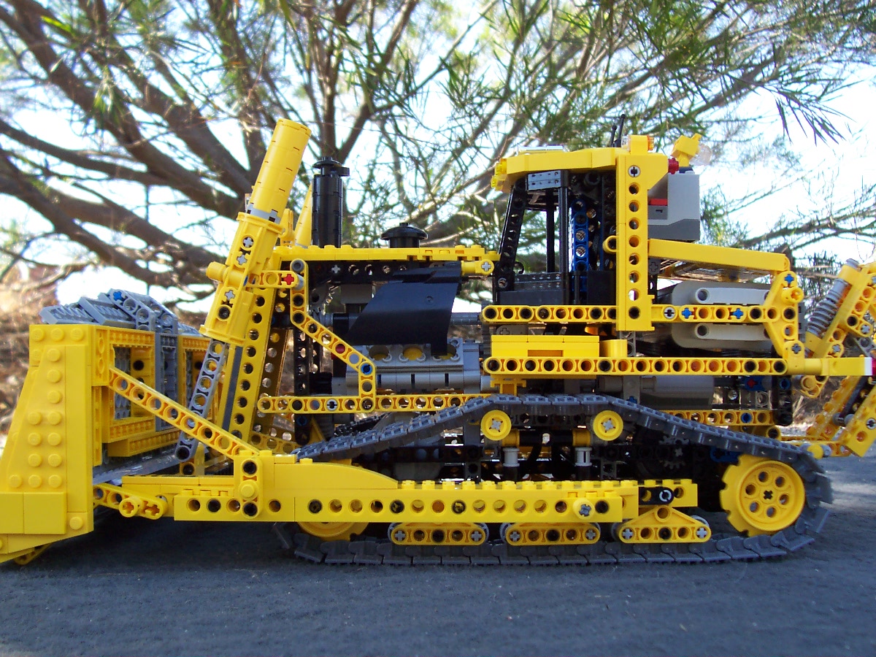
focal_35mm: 37
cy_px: 328
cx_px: 438
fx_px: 936
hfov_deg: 50.1
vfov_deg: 38.7
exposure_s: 1/250
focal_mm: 5.6
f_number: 2.8
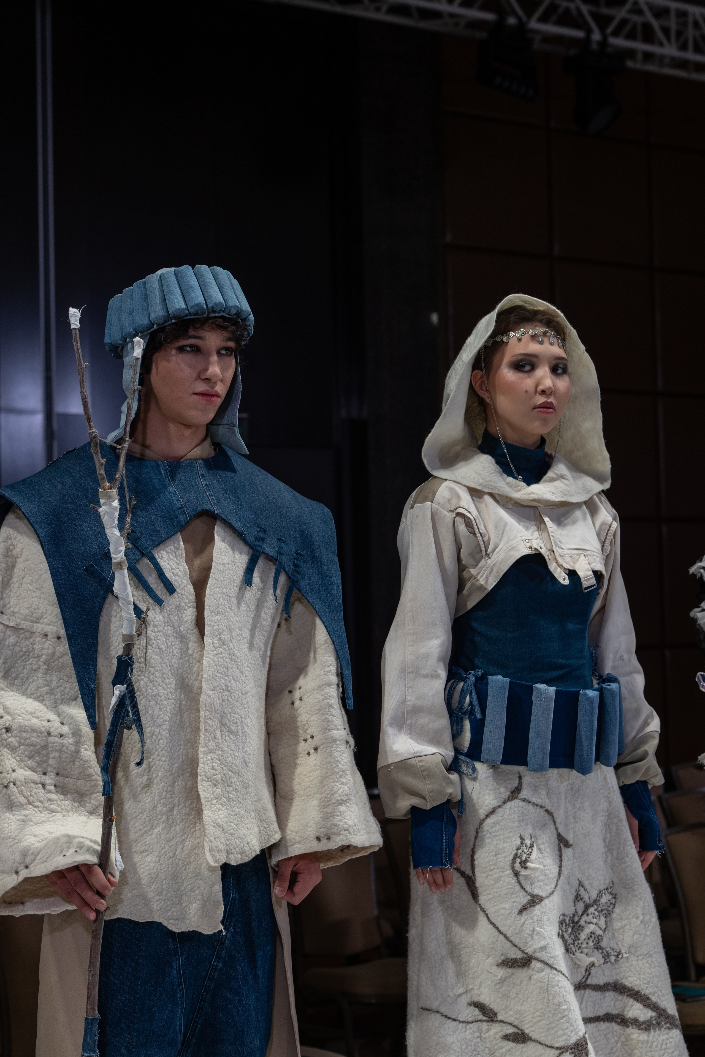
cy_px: 528
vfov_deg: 33.4
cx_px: 352
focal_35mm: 60
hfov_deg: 22.6
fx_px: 1762
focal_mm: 40
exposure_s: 1/160
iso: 200
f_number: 3.5
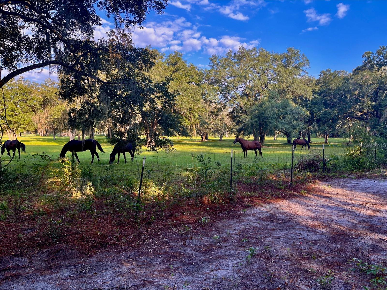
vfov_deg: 53.1
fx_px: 291
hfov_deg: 67.3
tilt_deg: -1.4
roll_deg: +0.2
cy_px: 145
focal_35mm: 26
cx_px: 194
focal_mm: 5.1
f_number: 1.6
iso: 50
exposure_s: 1/445
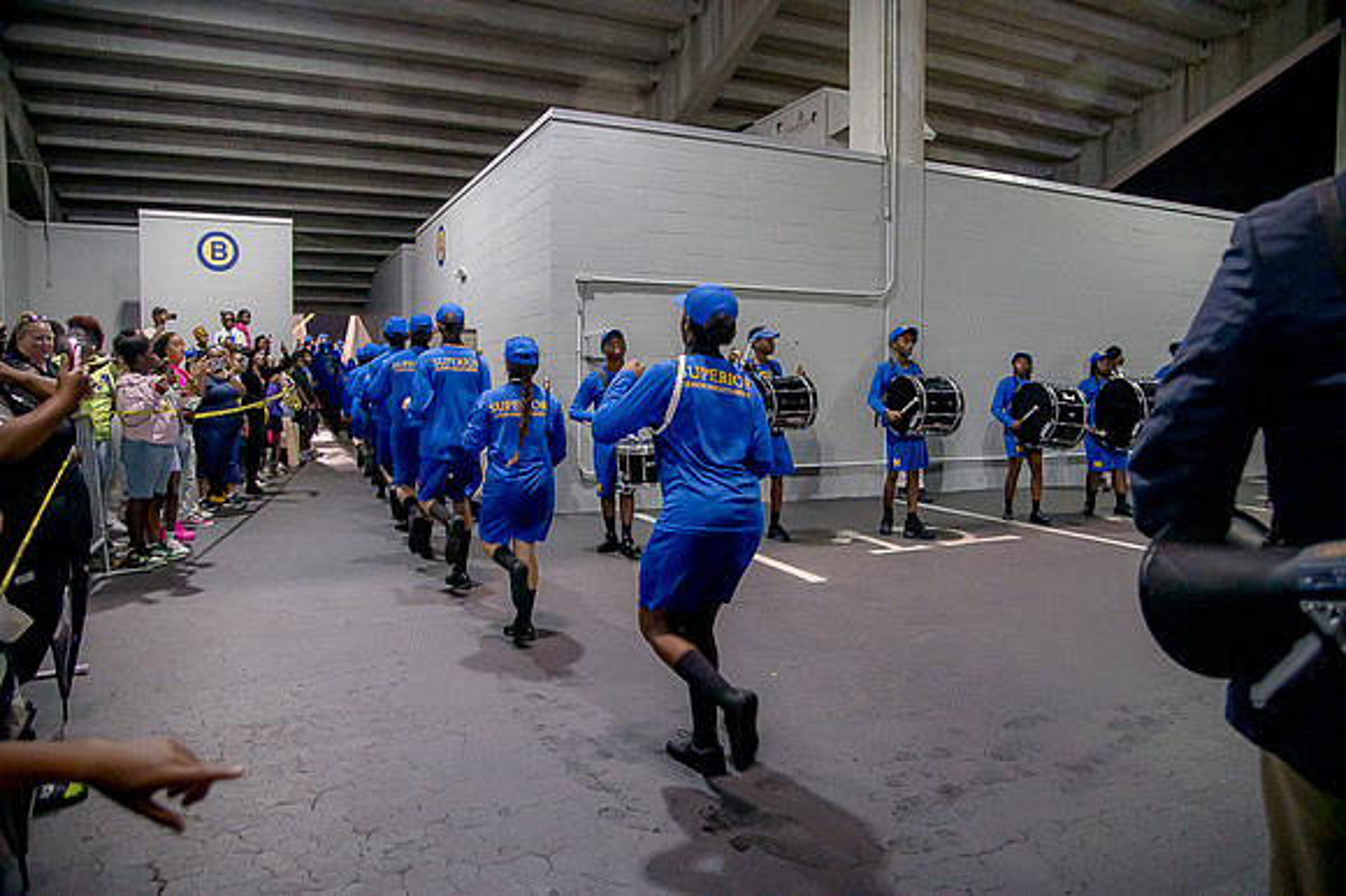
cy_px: 448
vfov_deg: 53.1
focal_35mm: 24
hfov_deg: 73.8
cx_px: 673
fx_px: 897
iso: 2000
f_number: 4
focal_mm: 24
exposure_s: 1/200
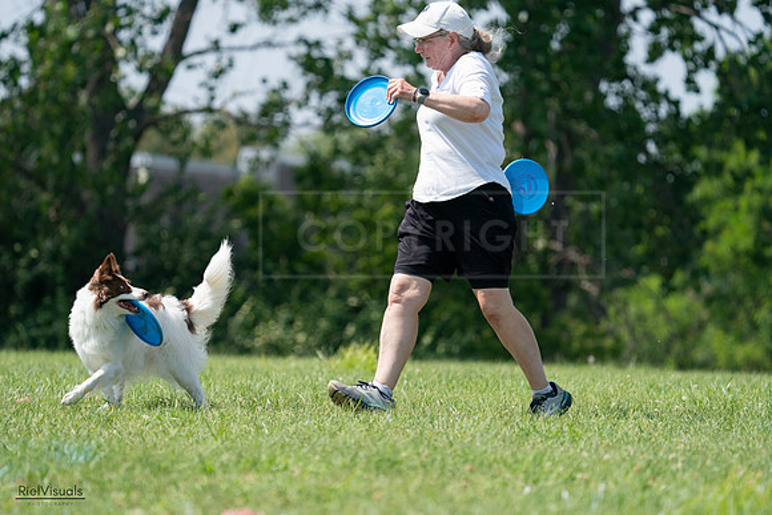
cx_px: 386
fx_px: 7250
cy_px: 258
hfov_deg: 6.1
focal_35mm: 338
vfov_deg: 4.1
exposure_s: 1/4000
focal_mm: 338
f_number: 6.3
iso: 800
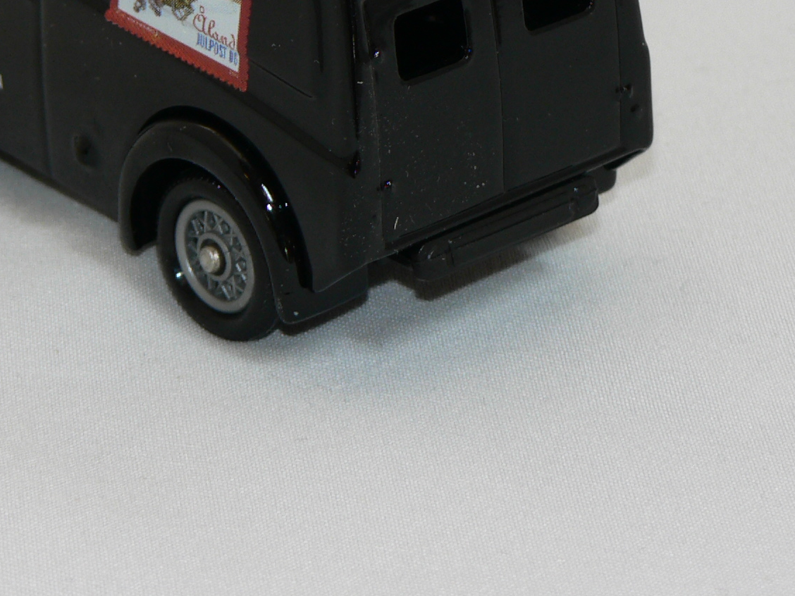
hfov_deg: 7.3
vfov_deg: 5.5
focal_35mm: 270
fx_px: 6201
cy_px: 39
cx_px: 263
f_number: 3.2
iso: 80
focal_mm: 19.9
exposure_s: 1/60
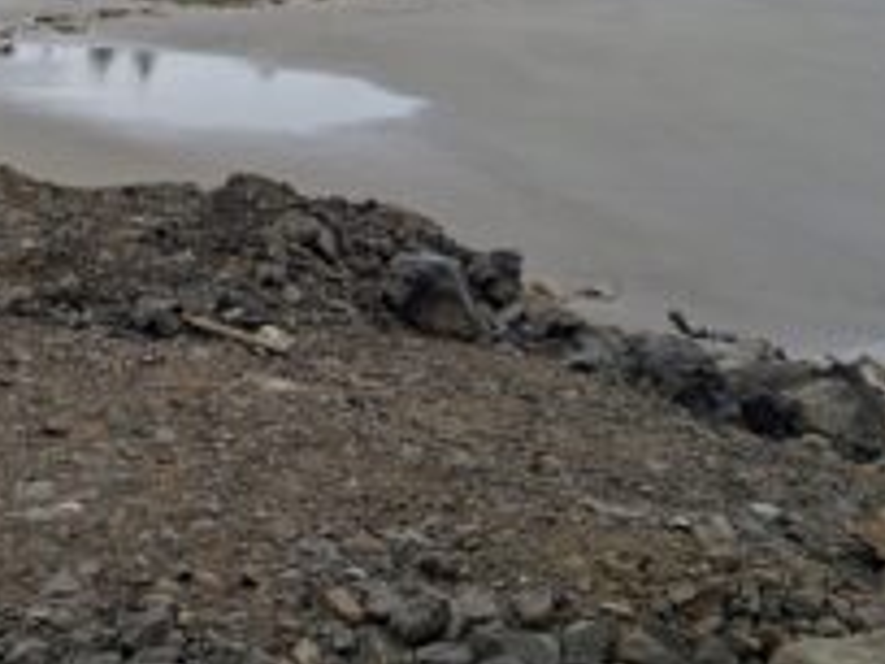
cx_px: 143
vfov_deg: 28.0
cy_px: 143
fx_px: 1304
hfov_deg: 35.9
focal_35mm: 51
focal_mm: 3.98
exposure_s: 1/267
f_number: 1.8
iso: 25
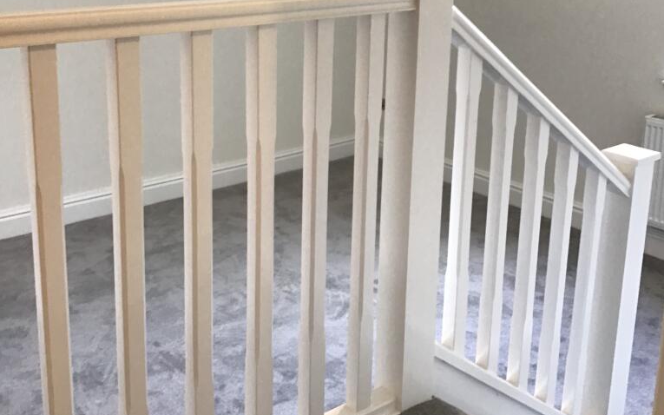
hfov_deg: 45.3
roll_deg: -0.9
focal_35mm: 44
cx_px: 332
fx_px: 796
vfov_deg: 28.6
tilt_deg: -14.0
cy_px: 81
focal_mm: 3.3
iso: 64
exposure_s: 1/33
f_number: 2.4
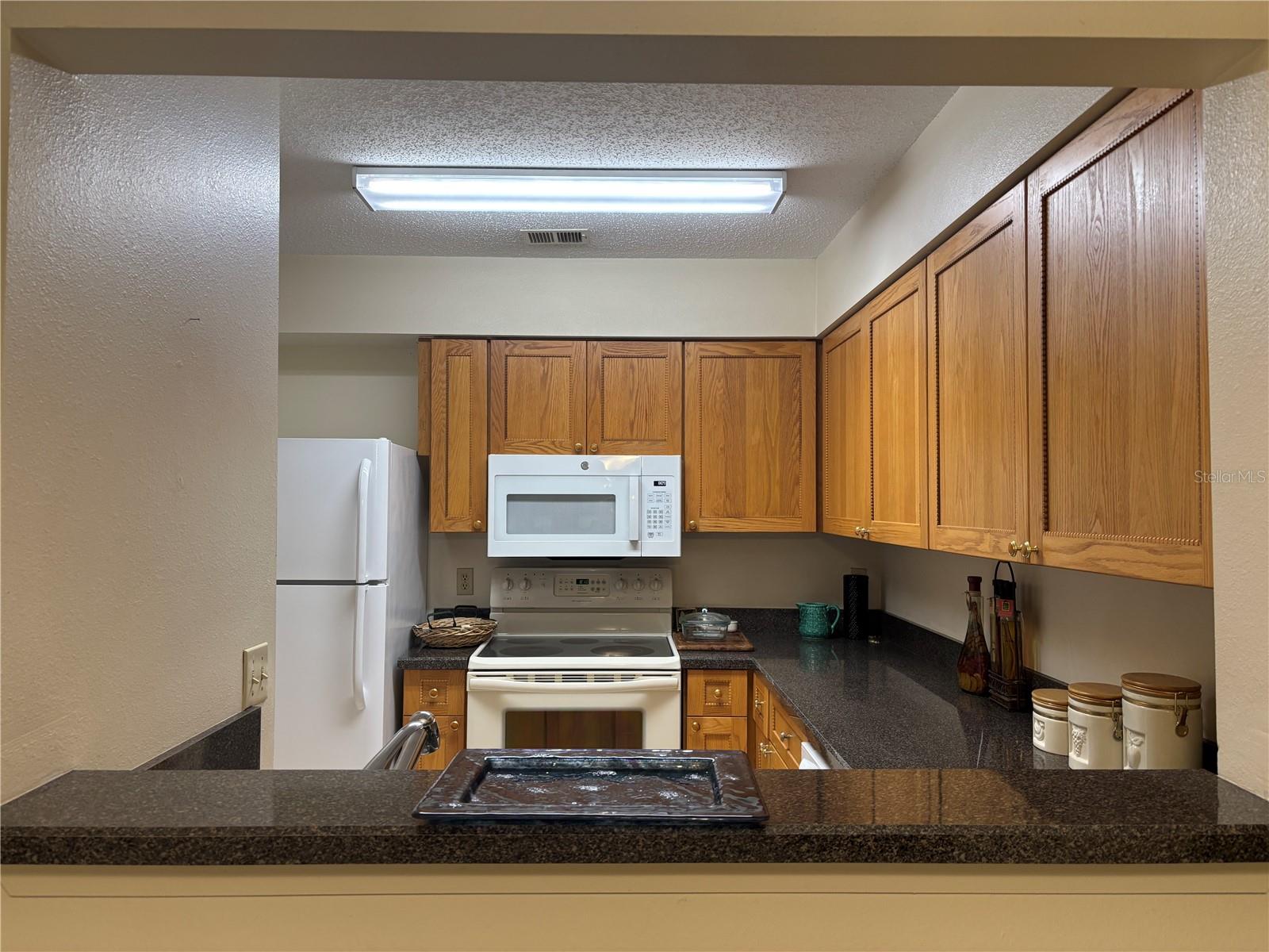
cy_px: 476
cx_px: 634
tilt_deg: +1.7
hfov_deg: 67.3
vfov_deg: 53.1
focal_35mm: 26
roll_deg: +0.0
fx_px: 953
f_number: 1.6
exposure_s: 1/60
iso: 125
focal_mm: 5.96
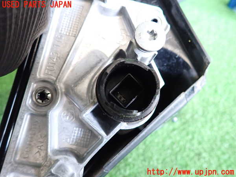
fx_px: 170
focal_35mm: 25
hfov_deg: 69.4
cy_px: 88
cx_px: 118
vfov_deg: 54.9
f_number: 2
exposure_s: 1/30
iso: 640
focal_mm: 4.5
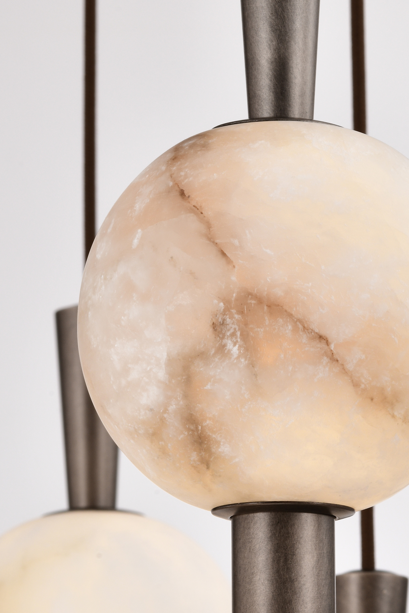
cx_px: 253
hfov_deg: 5.8
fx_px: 4055
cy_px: 302
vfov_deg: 8.7
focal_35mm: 238
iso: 200
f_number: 18
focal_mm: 100
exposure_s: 1/30
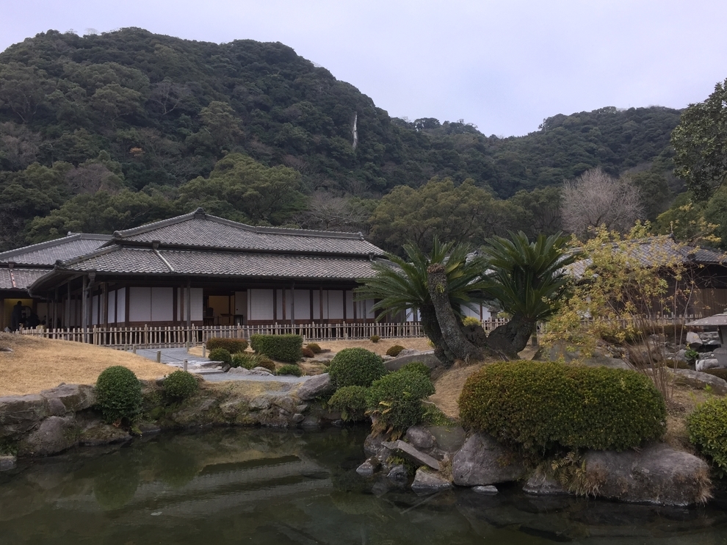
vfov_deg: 46.8
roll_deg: +1.2
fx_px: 630
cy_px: 270
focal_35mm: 30
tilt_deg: +5.4
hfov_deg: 60.0
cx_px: 367
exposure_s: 1/60
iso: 40
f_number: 2.2
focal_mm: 4.15
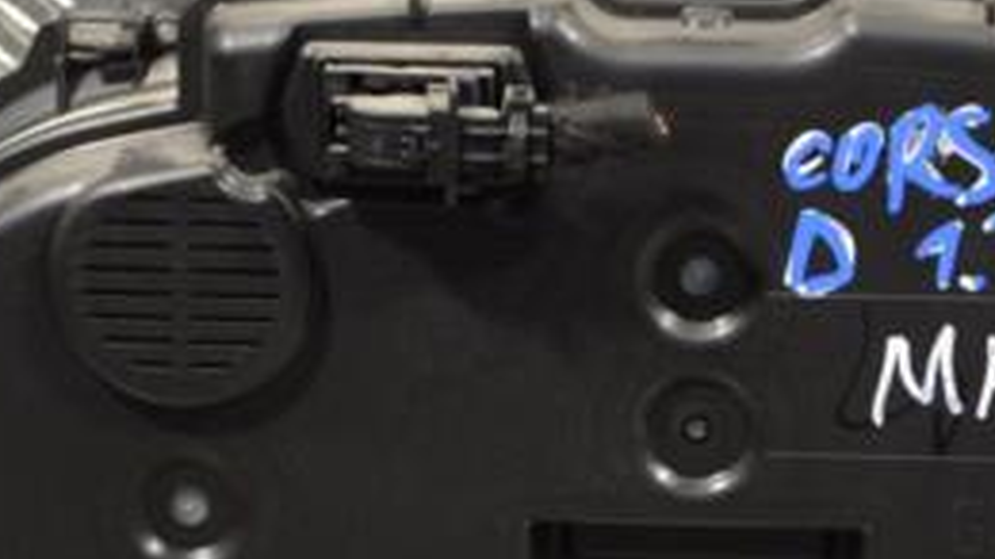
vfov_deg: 6.1
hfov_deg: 10.8
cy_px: 383
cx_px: 662
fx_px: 5254
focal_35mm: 199
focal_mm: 55
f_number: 5.6
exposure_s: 1/30
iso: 450
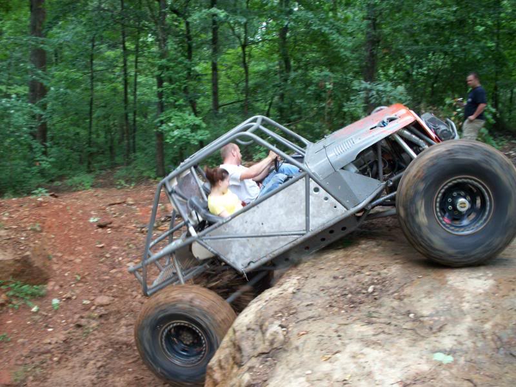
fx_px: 537
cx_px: 258
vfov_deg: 39.7
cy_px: 194
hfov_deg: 51.4
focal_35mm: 36
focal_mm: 7.54
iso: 64
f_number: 2.8
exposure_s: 1/60
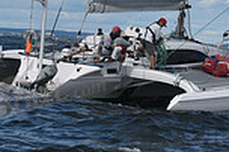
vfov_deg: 5.0
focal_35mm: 268
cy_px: -144
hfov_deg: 7.7
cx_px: 185
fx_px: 1703
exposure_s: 1/1000
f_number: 10
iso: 250
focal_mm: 70
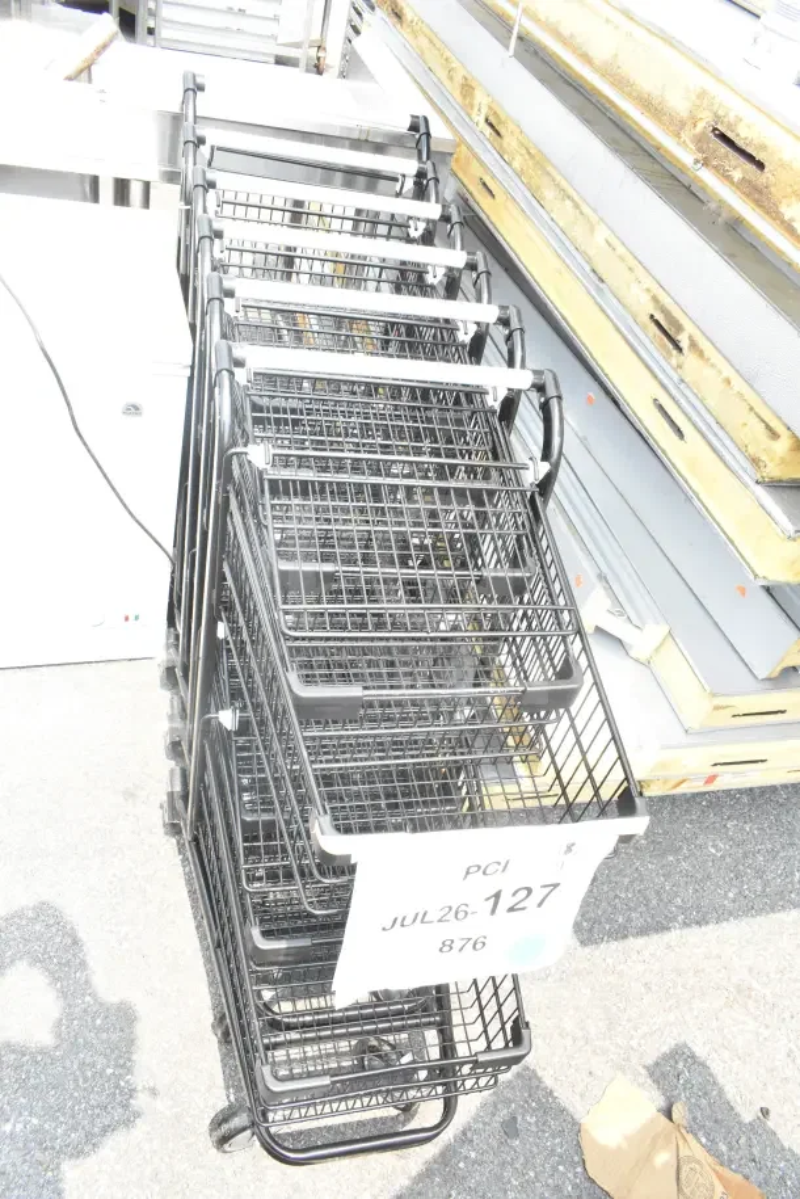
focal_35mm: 27
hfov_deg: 48.0
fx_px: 899
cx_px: 400
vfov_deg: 67.4
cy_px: 600
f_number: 10
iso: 1600
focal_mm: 18
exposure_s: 1/400
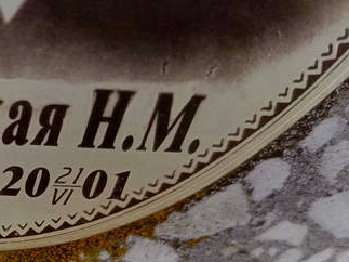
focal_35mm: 62
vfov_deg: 22.7
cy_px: 260
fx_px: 625
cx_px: -49
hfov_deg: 28.0
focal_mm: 4.76
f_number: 1.69
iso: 112
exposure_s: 1/431
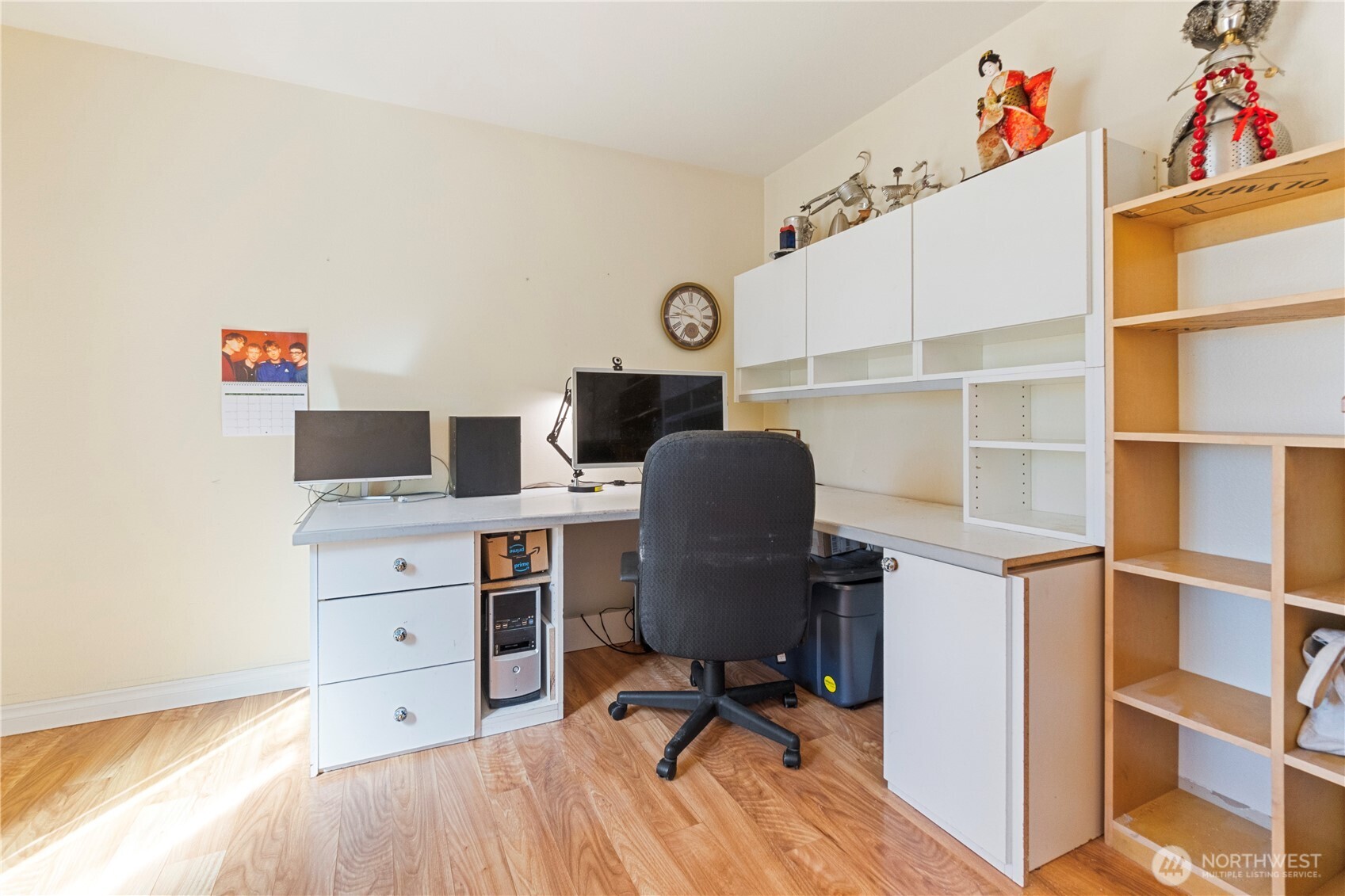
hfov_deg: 100.4
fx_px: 560
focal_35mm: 15
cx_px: 672
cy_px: 448
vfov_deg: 77.3
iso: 1000
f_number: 10
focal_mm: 10
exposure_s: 1/4
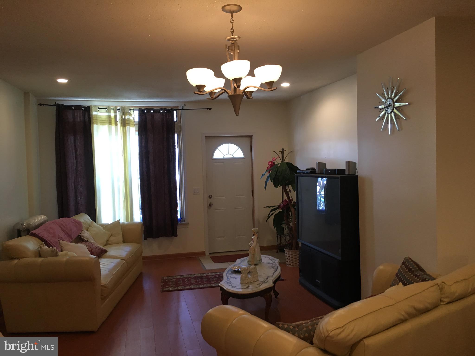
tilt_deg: -0.8
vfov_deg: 48.2
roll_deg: +1.6
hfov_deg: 61.7
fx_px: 398
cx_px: 238
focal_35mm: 29
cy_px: 178
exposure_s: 1/30
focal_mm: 4.15
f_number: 2.2
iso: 64
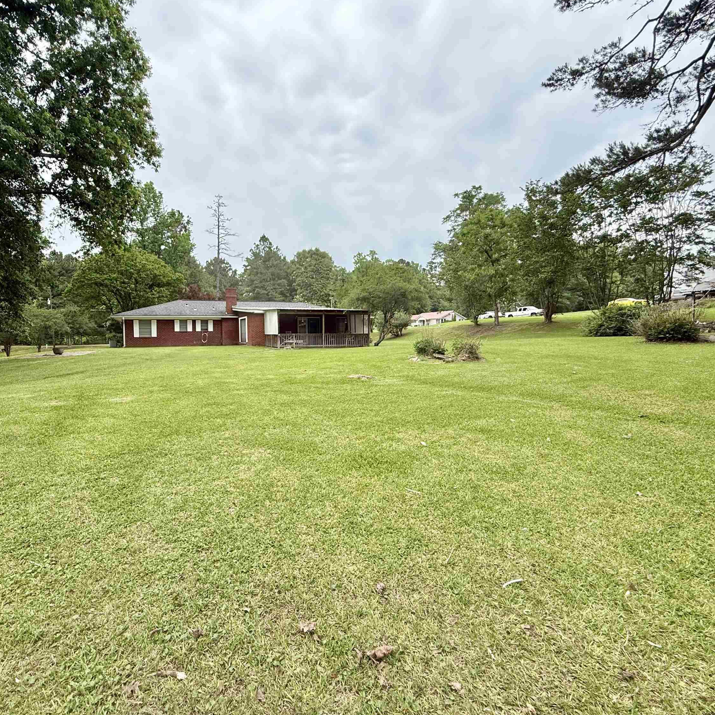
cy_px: 349
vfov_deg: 84.0
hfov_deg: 83.1
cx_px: 290
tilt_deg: -1.4
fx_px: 397
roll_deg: +0.5
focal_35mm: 17
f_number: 2.2
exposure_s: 1/522
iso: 64
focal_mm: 2.22
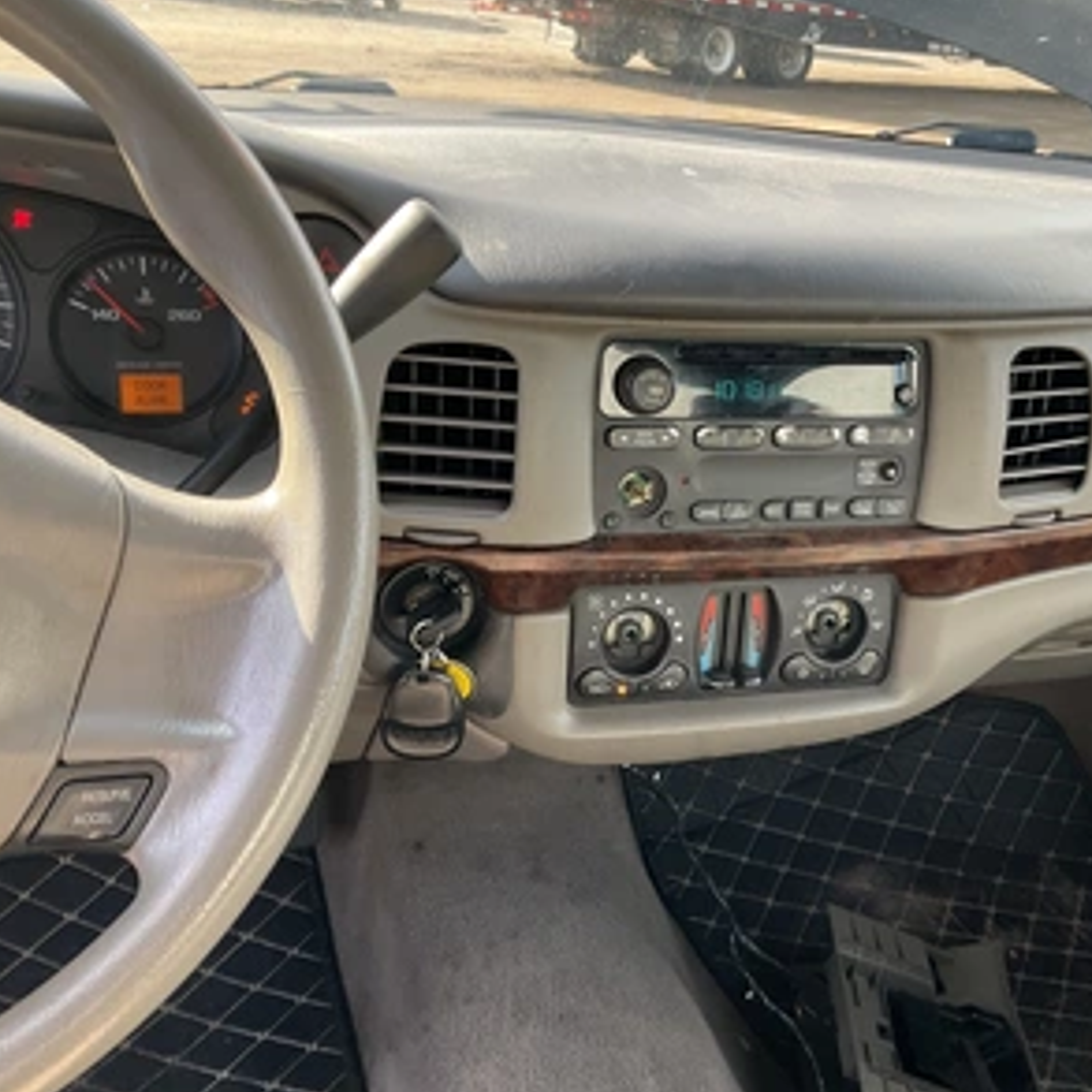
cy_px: 548
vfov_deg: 47.2
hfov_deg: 46.9
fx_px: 1249
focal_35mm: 35
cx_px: 656
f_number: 1.8
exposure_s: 1/122
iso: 32
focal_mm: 3
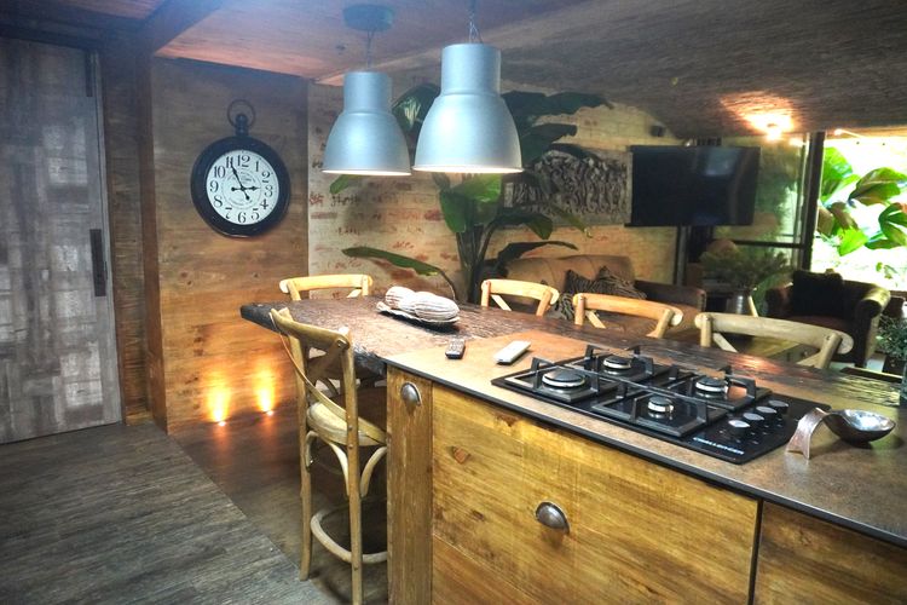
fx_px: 605
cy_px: 302
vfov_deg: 53.1
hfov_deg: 73.7
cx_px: 454
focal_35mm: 24
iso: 6400
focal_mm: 16
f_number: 3.5
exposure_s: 1/160
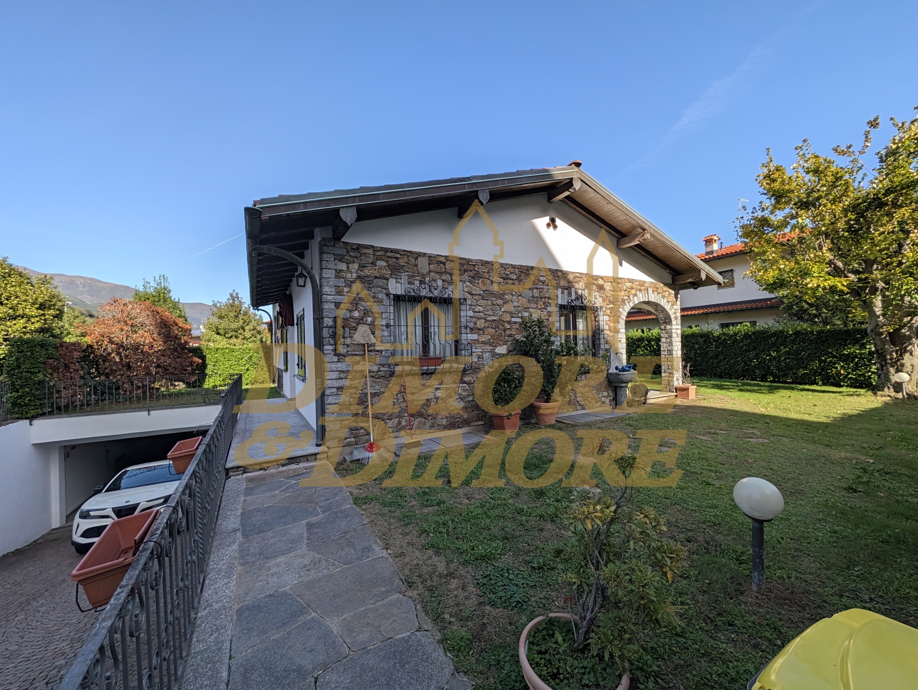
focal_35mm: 12
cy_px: 345
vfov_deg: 94.6
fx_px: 318
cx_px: 459
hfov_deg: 110.5
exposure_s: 1/2088
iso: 54
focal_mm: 2.02
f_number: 1.7
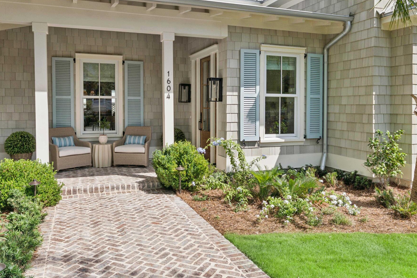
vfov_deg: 44.5
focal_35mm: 29
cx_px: 206
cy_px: 98
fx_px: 336
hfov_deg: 63.7
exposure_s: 1/640
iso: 250
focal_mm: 17
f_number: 8
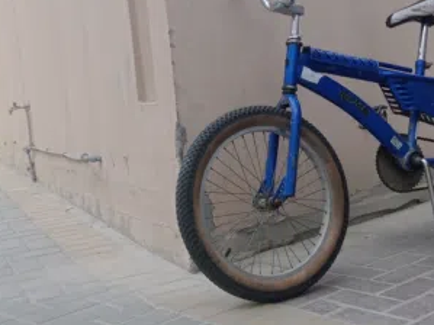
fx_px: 752
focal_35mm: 60
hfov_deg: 32.1
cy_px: 170
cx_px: 263
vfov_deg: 24.4
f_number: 2.2
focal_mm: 3.37
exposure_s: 1/100
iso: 141
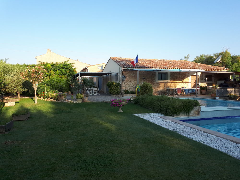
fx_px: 187
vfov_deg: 51.4
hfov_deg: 65.3
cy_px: 90
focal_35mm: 27
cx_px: 120
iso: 40
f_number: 1.9
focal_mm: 3.6
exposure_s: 1/451
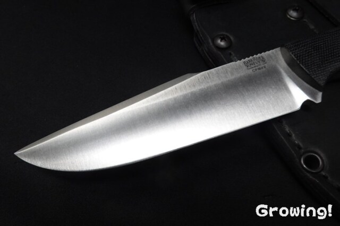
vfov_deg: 44.9
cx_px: 170
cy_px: 113
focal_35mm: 29
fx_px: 274
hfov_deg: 63.7
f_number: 11
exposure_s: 1/30
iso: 640
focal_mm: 10.83
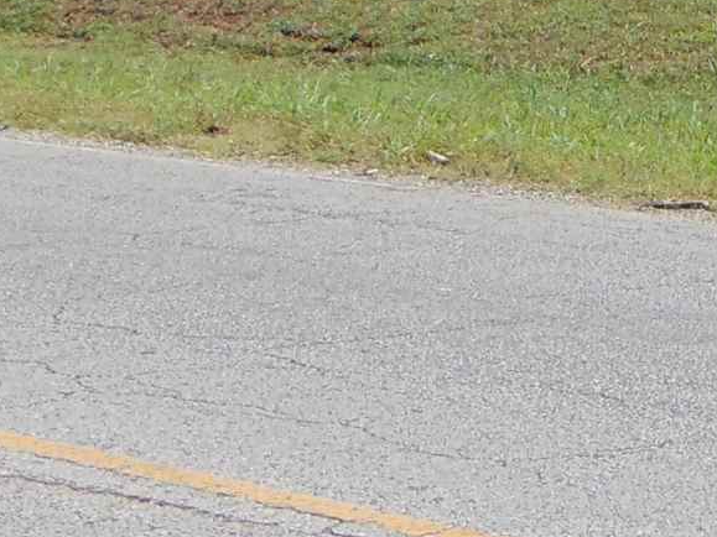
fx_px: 3624
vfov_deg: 8.3
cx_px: 1025
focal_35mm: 175
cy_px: -235
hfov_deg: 10.9
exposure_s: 1/1000
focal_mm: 5.8
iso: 80
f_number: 3.2
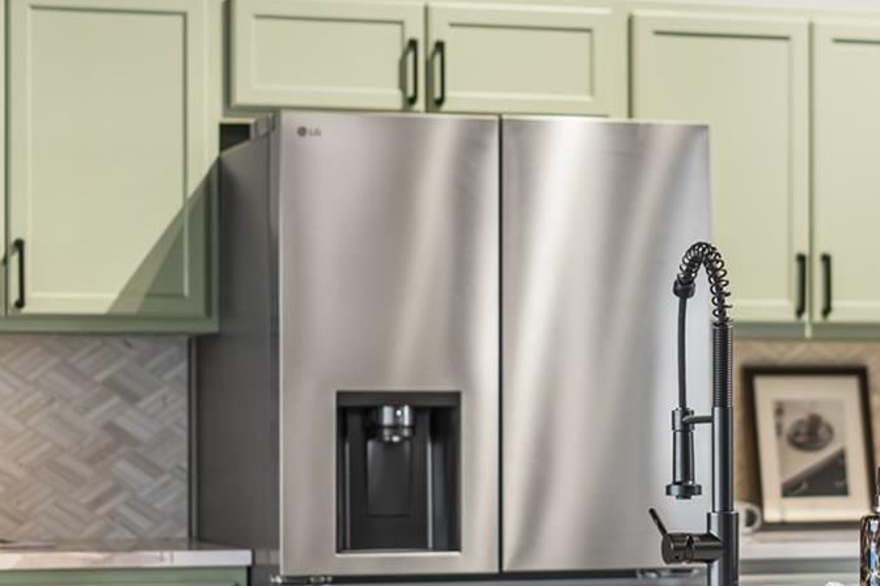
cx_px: 626
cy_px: 407
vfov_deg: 11.5
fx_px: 2909
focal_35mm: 119
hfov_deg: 17.1
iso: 200
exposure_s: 1/30
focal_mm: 50
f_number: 1.8
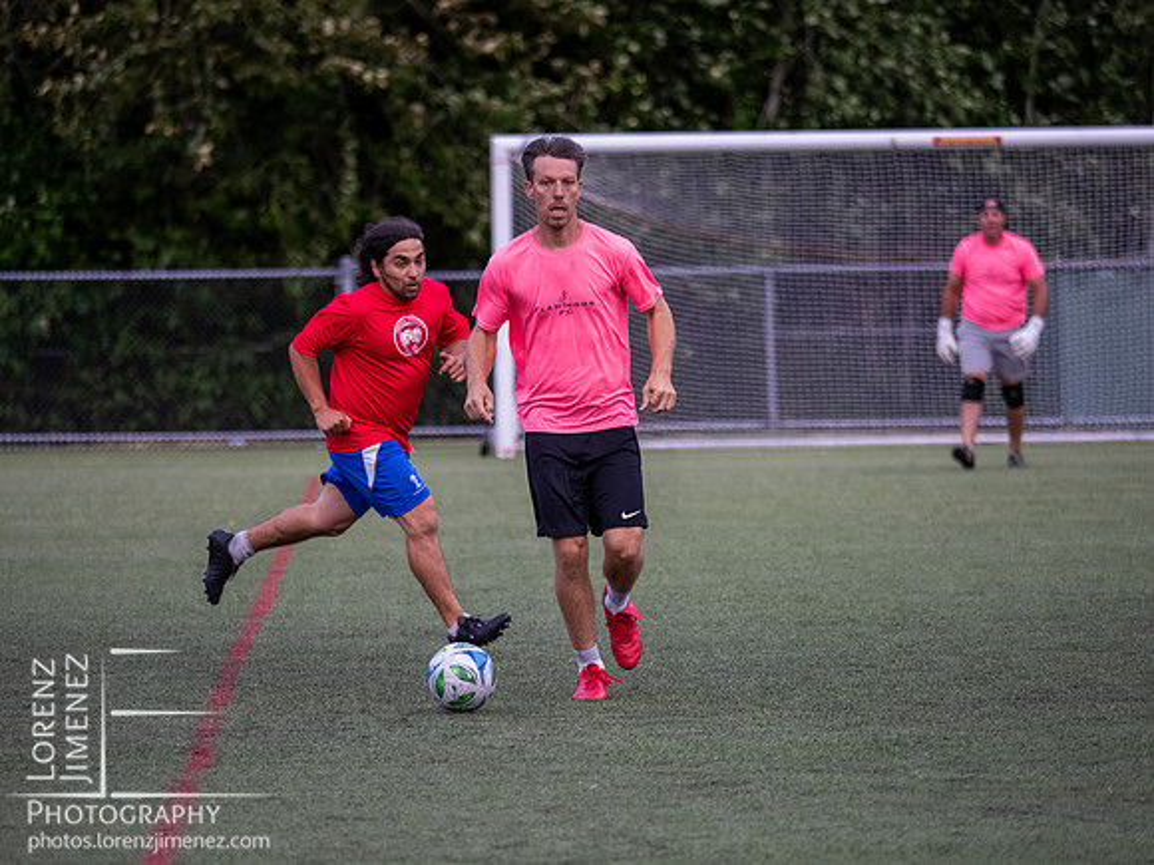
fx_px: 10001
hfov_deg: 6.6
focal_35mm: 300
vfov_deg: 5.0
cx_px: 577
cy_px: 432
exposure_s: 1/1000
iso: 2000
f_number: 2.8
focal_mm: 150
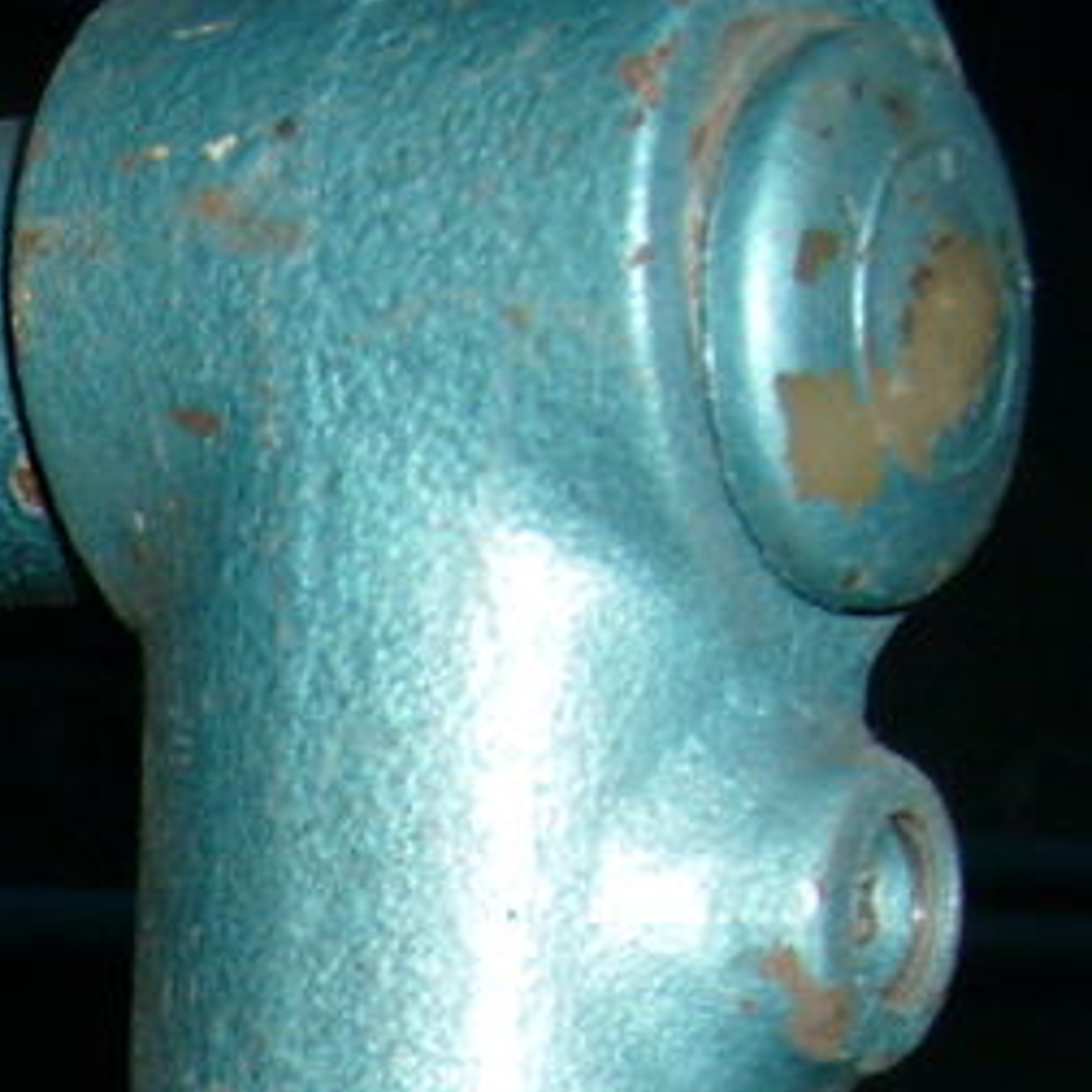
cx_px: -611
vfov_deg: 13.5
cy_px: 1543
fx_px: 4390
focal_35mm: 123
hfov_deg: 13.3
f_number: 2.8
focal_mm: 5.8
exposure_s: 1/45
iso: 100
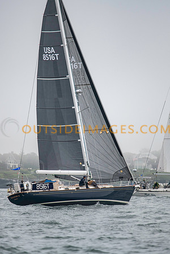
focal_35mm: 457
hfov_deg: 3.0
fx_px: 3240
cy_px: 127
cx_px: 77
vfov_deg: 4.5
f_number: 4
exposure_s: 1/3200
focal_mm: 300
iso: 250
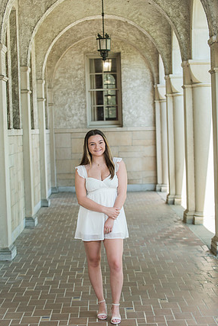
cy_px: 171
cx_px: 107
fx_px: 717
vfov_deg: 25.7
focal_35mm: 79
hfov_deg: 17.3
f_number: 4
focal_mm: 75
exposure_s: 1/200
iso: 320
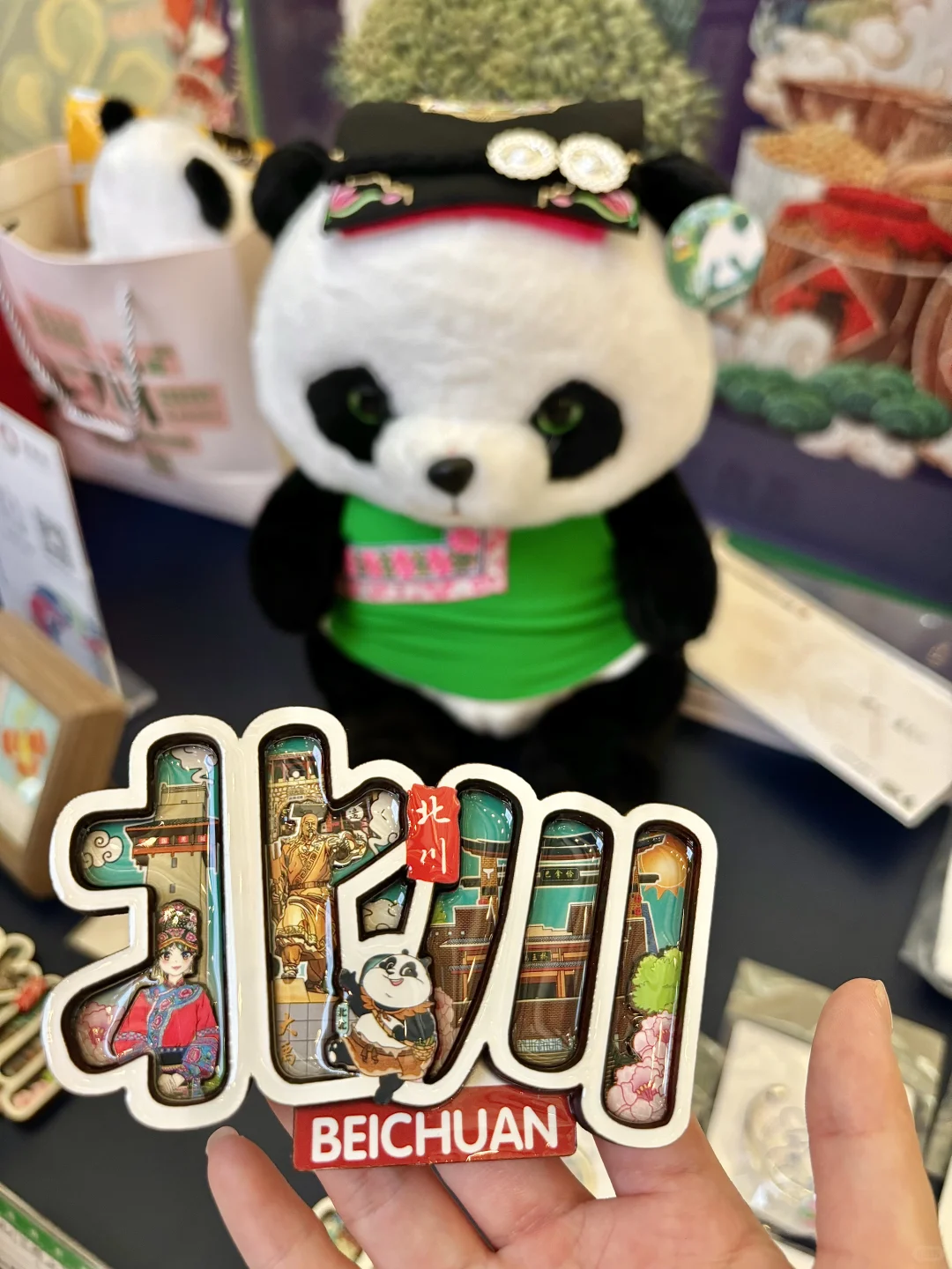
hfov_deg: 53.1
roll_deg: -3.4
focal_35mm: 26
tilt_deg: -41.9
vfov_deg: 67.3
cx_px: 476
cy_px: 634
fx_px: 953
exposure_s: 1/109
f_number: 1.6
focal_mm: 5.96
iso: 125
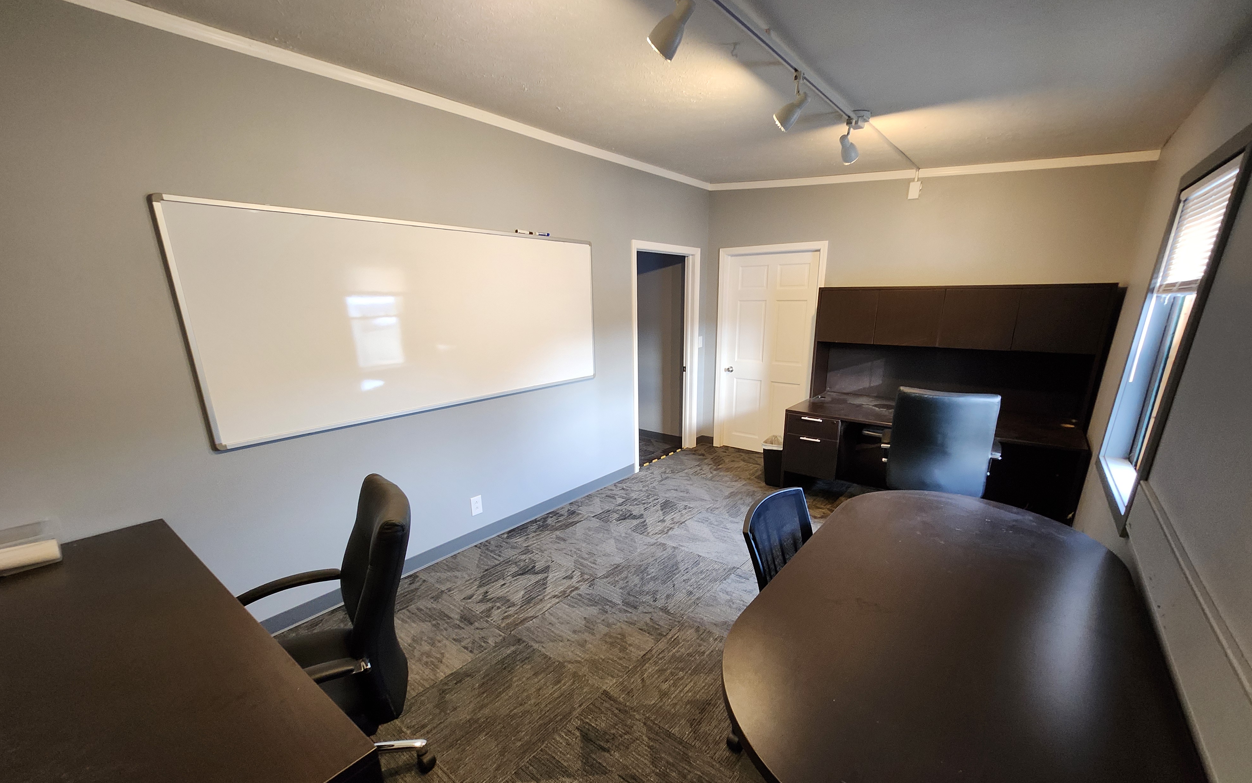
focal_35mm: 14
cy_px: 435
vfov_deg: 78.4
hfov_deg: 105.3
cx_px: 635
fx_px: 478
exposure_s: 1/30
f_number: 2.2
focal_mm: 1.74
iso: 320
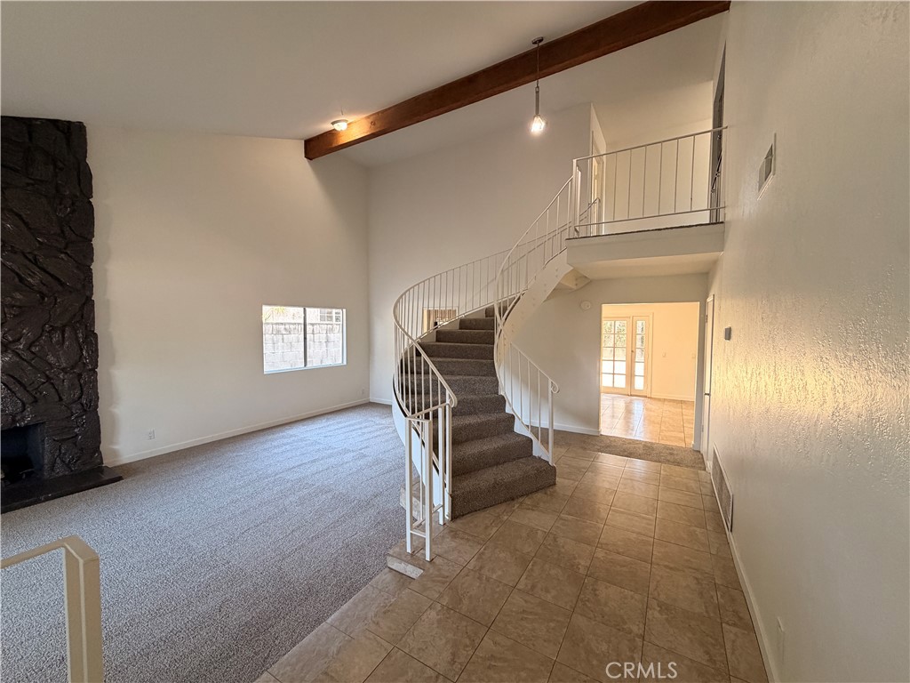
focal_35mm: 14
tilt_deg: -2.3
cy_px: 342
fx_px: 368
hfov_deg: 102.1
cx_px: 455
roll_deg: -0.3
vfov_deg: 85.7
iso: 250
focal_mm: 2.22
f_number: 2.2
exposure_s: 1/60
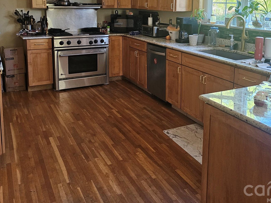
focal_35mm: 36
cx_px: 156
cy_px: 47
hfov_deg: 51.2
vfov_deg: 38.5
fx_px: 282
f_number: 1.7
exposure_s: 1/120
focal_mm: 6.3
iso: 320
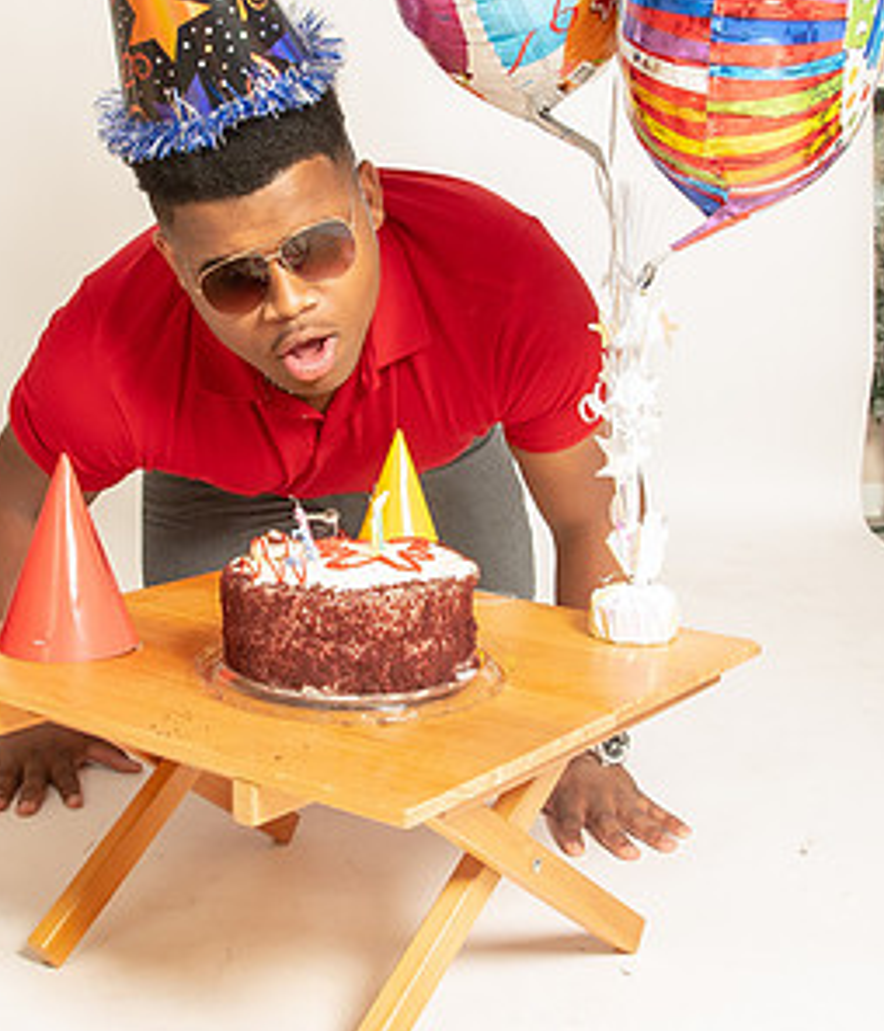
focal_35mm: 50
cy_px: 366
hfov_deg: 31.3
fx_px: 1569
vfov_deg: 36.1
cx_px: 327
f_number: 10
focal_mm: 24
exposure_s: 1/125
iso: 2500
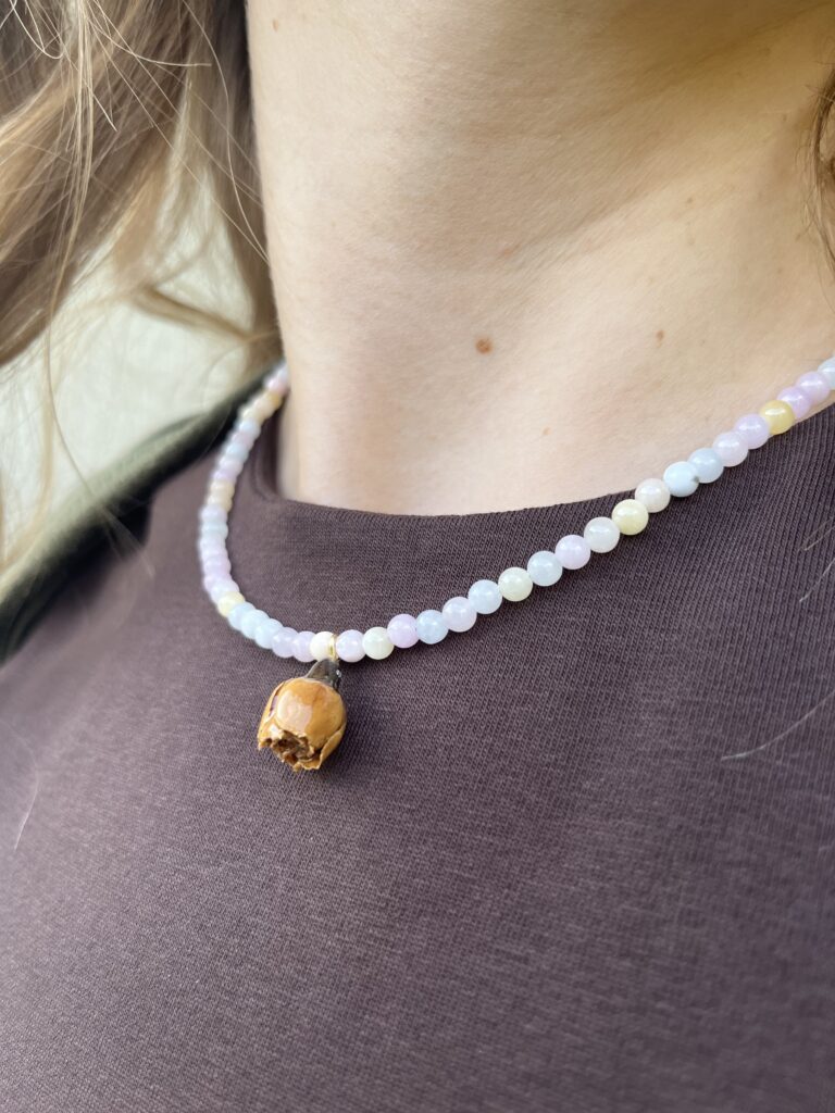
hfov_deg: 53.1
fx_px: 836
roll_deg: -2.3
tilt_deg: -2.8
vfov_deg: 67.3
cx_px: 418
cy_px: 556
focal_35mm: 26
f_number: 1.6
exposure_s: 1/329
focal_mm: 5.1
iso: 50
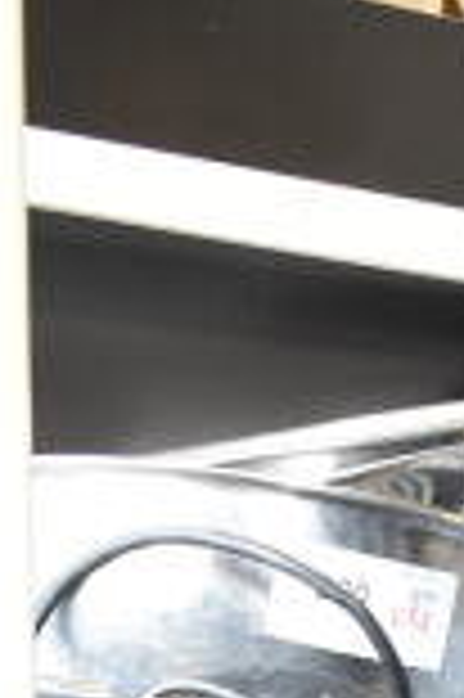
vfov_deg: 9.8
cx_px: 712
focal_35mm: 177
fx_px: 3429
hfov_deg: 7.6
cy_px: 1837
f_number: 4.5
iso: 1600
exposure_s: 1/80
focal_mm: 20
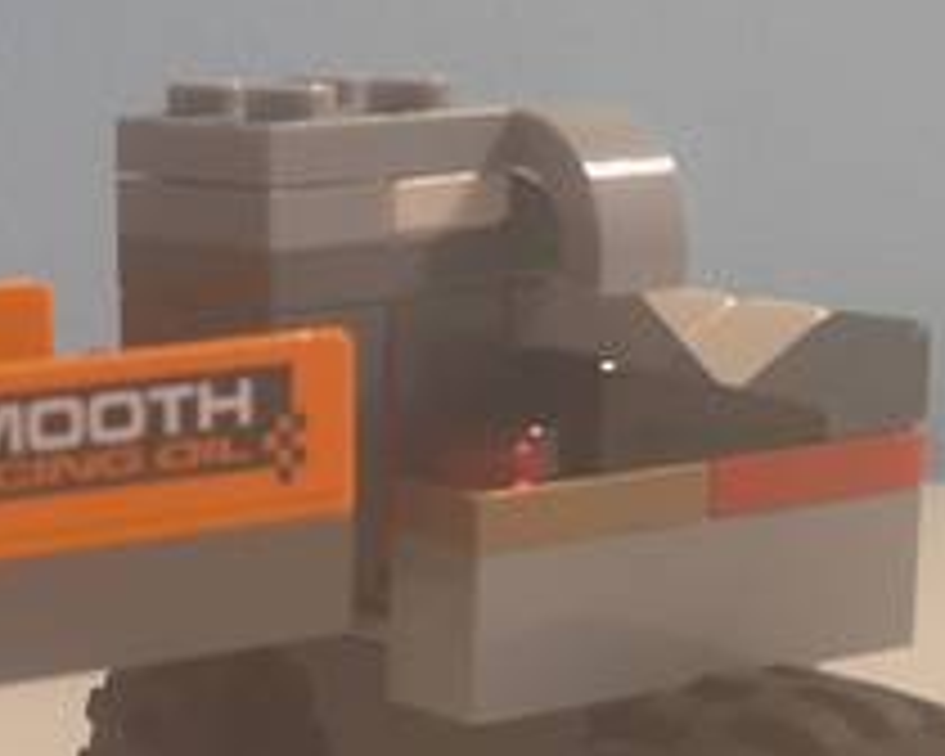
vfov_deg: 13.8
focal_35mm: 109
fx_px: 3049
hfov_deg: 17.1
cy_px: 853
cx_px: -81
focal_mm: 4
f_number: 1.8
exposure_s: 1/60
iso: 80
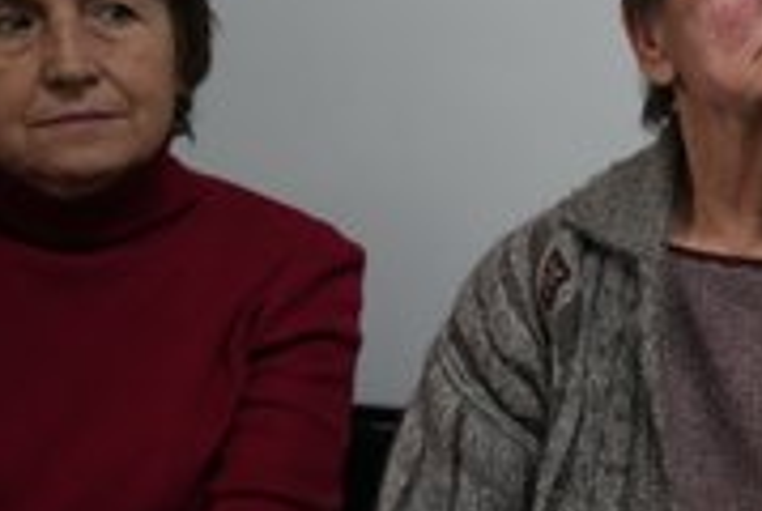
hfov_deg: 24.2
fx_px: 1654
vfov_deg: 17.5
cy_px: 164
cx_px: 843
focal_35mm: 78
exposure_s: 1/400
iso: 6400
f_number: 3.2
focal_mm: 35
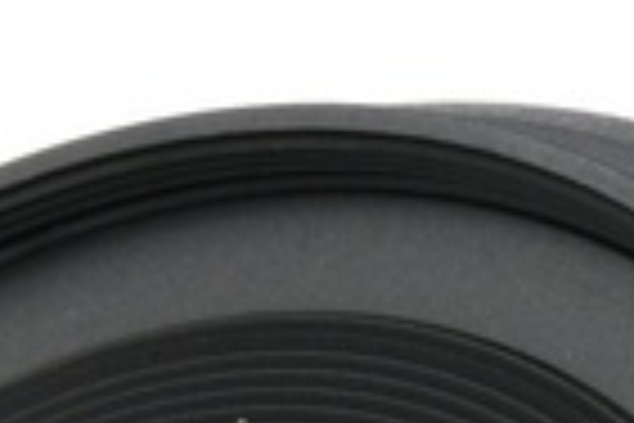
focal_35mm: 517
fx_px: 9104
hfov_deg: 4.0
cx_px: 396
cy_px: 907
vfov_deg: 2.6
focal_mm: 48.4
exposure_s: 1/125
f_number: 16
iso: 800
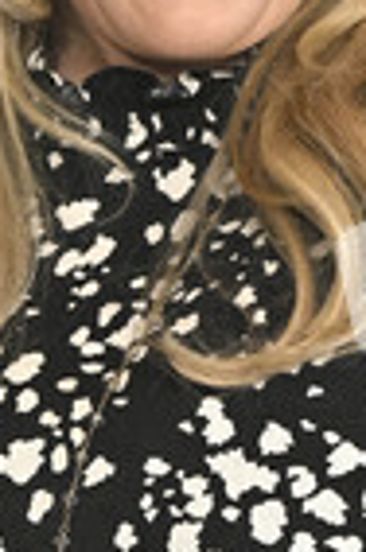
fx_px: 4750
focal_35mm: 310
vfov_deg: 6.6
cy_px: 70
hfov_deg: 4.4
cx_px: 183
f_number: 5.6
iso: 2000
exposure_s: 1/320
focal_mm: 110
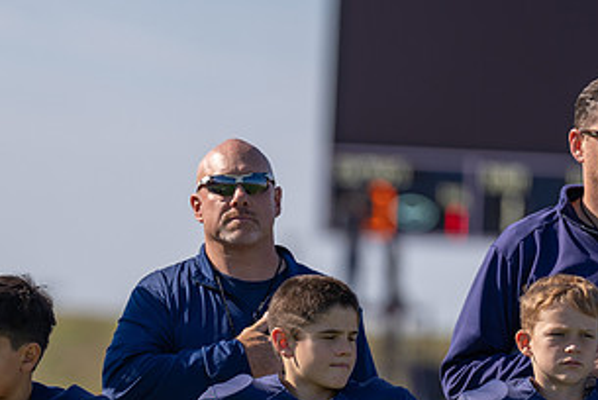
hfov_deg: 5.4
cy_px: 362
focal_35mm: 380
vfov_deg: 3.6
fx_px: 6318
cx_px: 208
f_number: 2.8
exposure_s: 1/1600
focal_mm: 200
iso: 100
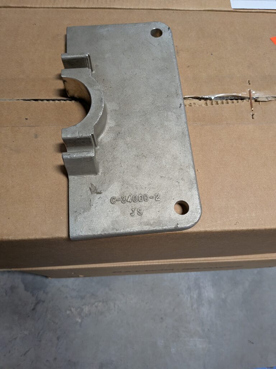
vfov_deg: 71.6
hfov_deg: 56.8
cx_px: 138
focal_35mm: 24
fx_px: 255
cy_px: 184
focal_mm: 4.53
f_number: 1.7
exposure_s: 1/30
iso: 141
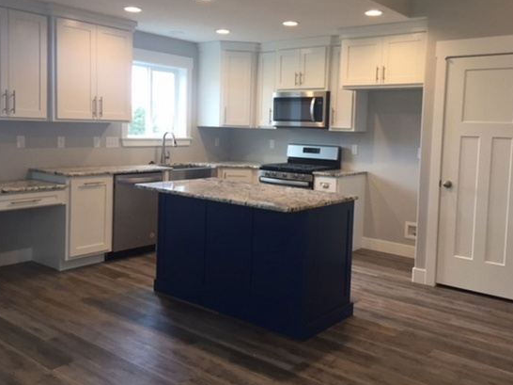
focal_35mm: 34
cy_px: 161
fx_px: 504
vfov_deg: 41.6
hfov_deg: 54.0
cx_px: 264
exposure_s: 1/30
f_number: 2.2
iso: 32
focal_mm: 4.15
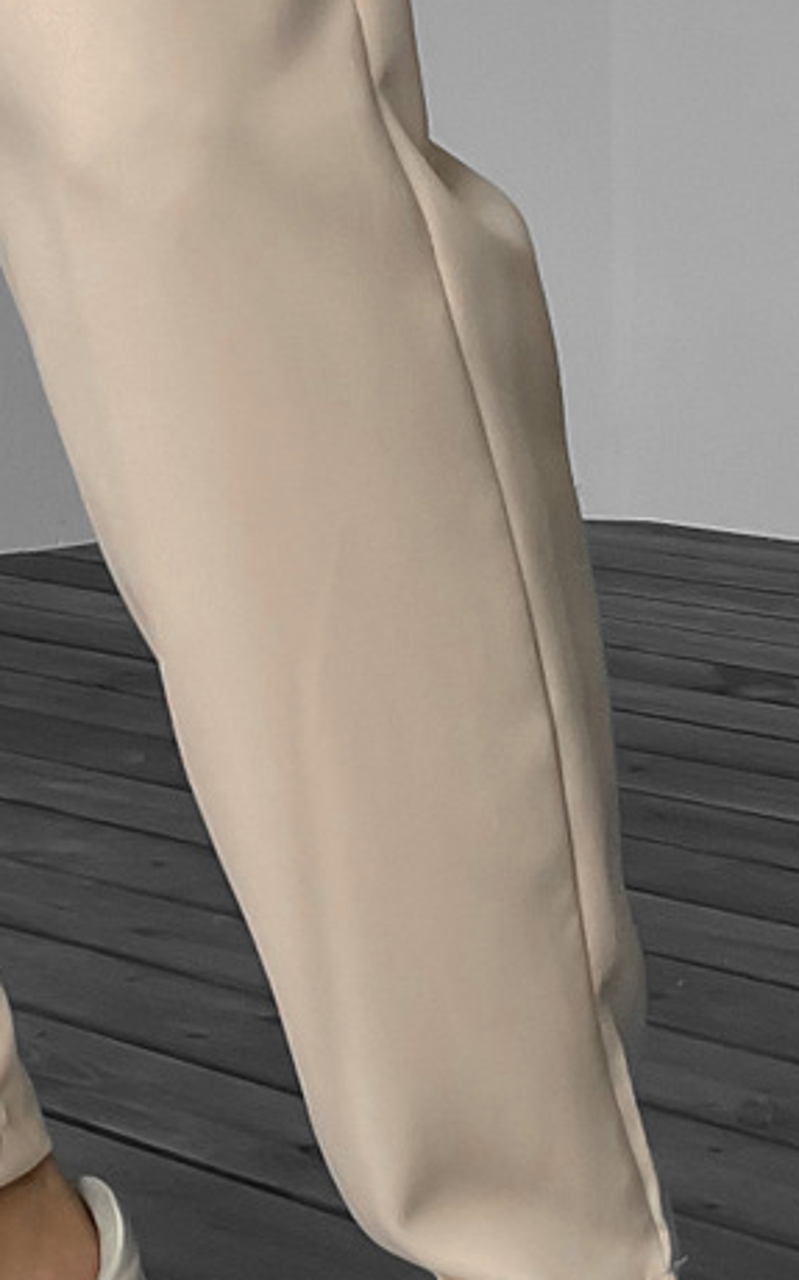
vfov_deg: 19.0
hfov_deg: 12.1
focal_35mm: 107
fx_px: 3733
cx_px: 58
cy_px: 53
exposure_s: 1/120
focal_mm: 3
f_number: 1.8
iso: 64
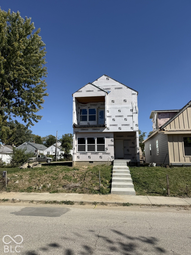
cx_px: 96
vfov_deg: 71.6
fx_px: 177
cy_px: 128
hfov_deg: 56.8
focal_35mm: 24
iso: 80
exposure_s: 1/6173
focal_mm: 6.76
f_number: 1.78
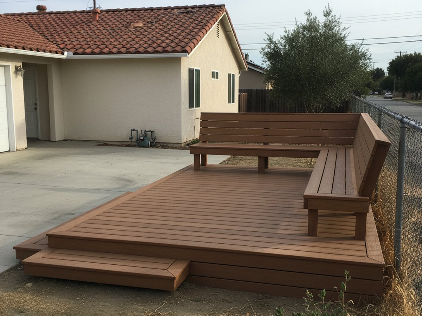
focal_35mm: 23
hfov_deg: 73.9
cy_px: 158
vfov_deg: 58.9
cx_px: 211
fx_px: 280
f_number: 1.8
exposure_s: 1/433
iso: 680
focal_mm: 6.4
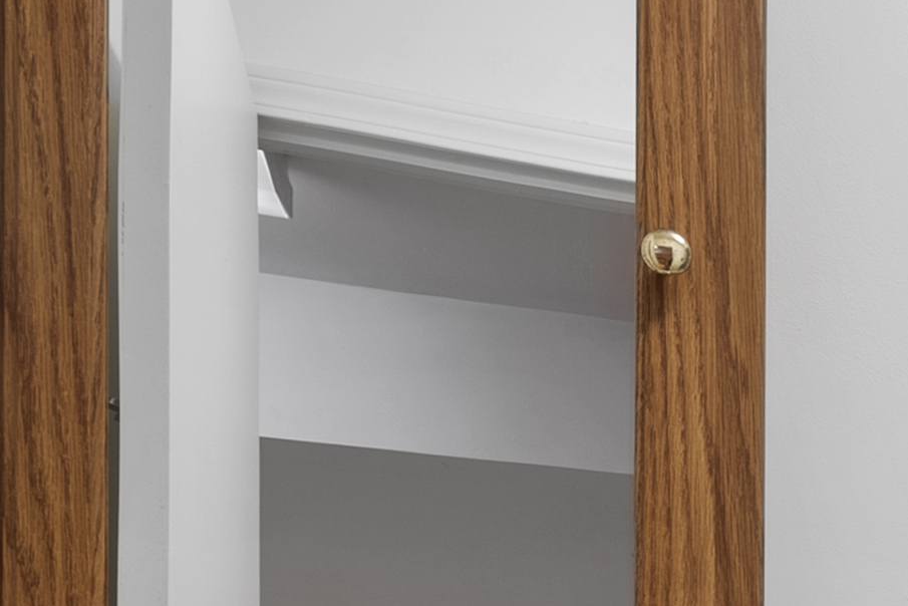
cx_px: 1421
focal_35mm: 75
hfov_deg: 21.7
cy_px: 1075
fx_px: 1892
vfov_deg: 15.7
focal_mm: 16
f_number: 8
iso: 100
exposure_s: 1
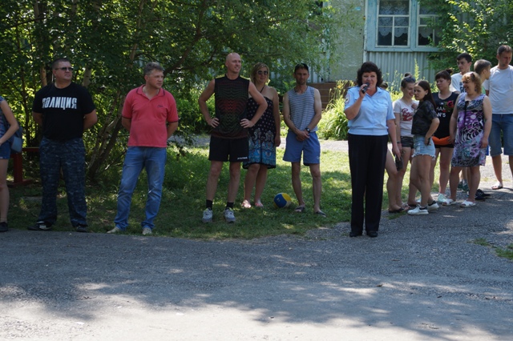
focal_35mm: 75
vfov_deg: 18.2
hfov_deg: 27.0
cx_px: 256
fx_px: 1068
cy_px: 170
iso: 100
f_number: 7.1
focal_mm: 50
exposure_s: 1/100
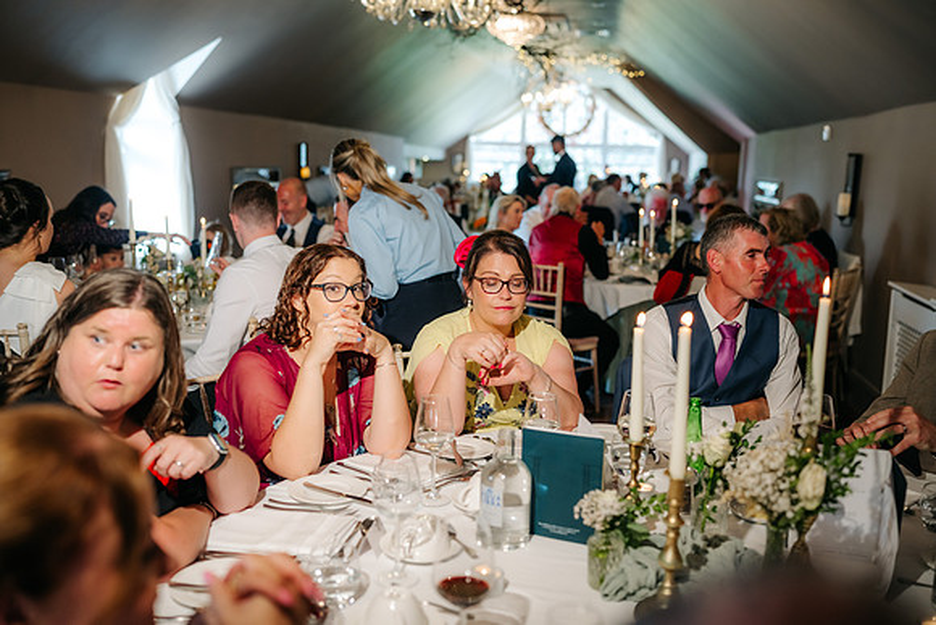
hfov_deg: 54.4
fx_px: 910
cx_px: 468
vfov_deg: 37.9
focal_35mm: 35
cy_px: 312
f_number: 2
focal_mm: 35
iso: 400
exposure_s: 1/200
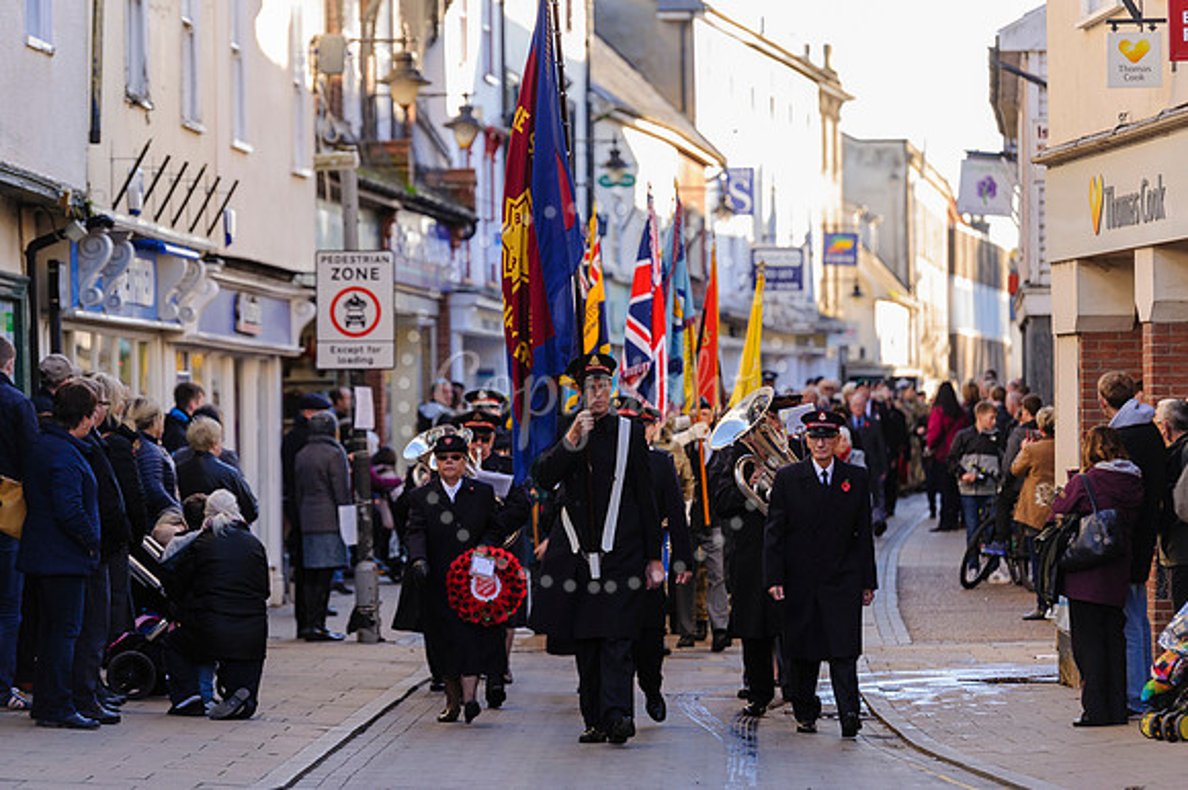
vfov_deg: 7.8
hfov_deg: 11.7
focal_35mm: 176
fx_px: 5818
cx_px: 594
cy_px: 395
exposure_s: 1/500
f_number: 4.5
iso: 800
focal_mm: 175
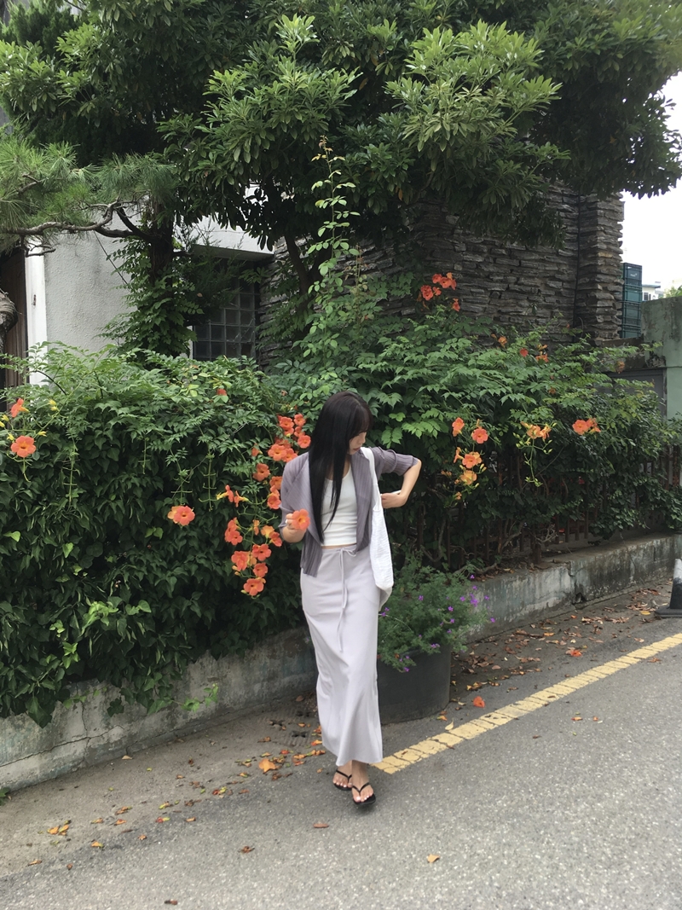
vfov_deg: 61.7
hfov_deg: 48.2
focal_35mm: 29
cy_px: 455
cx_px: 341
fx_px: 762
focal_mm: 4.15
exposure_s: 1/236
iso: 25
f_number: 2.2
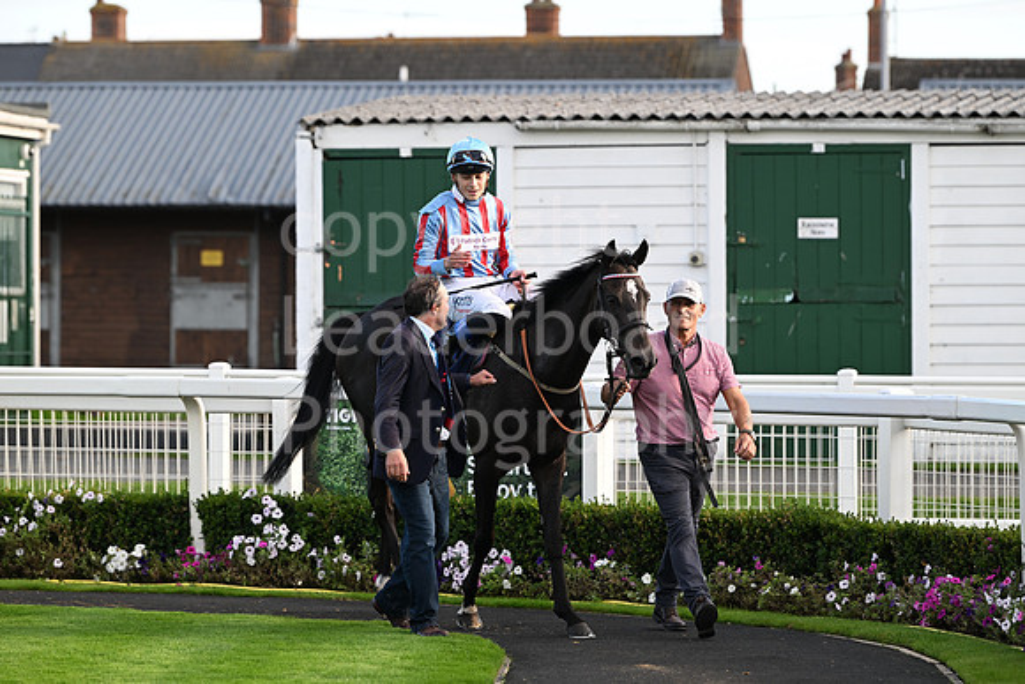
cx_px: 512
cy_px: 342
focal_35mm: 200
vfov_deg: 6.9
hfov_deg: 10.3
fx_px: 5696
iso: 500
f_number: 5
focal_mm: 200
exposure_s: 1/800
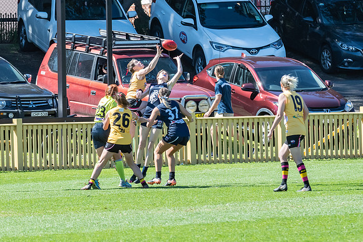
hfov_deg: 3.4
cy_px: 91
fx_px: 6150
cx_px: 143
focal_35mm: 610
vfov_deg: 2.3
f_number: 10
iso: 800
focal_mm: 240
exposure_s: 1/1000
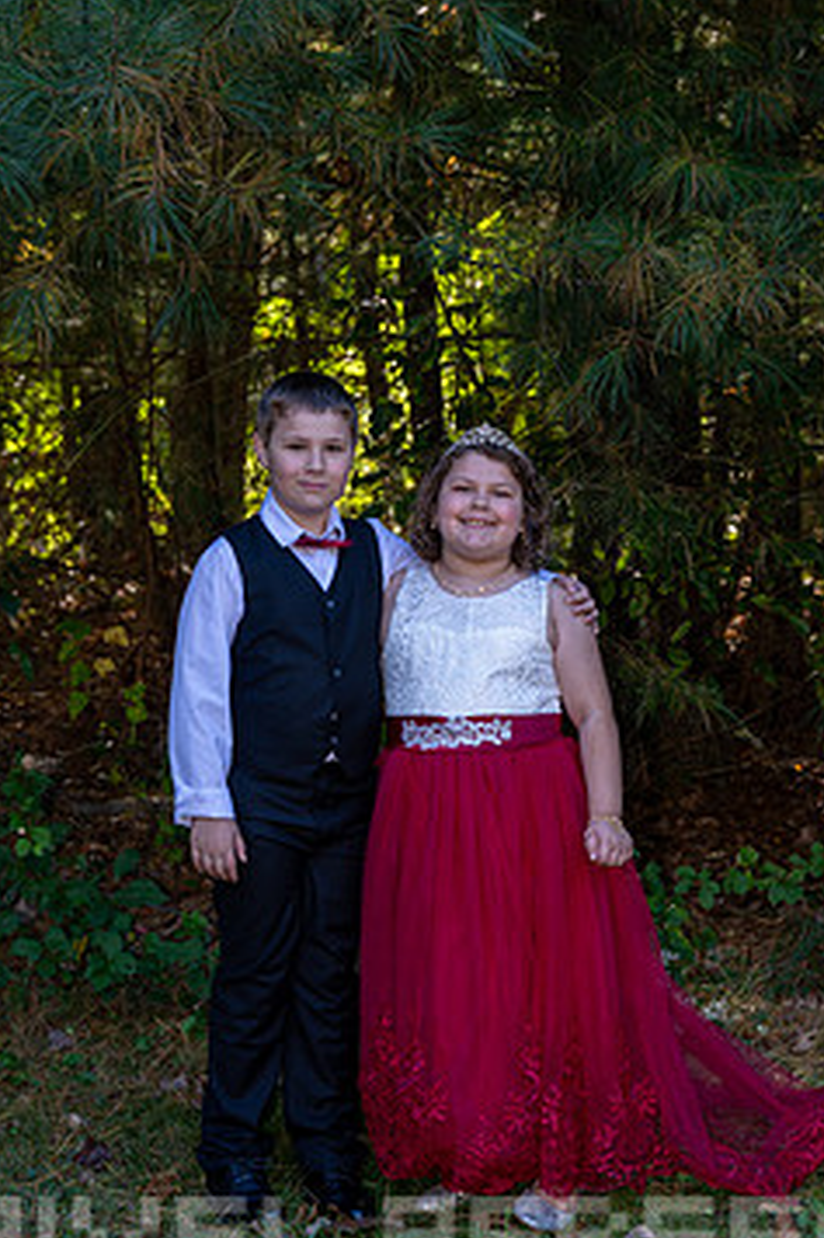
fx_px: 3299
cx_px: 471
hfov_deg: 14.2
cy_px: 629
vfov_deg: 21.2
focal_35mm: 96
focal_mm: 76
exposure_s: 1/60
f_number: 6
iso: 220
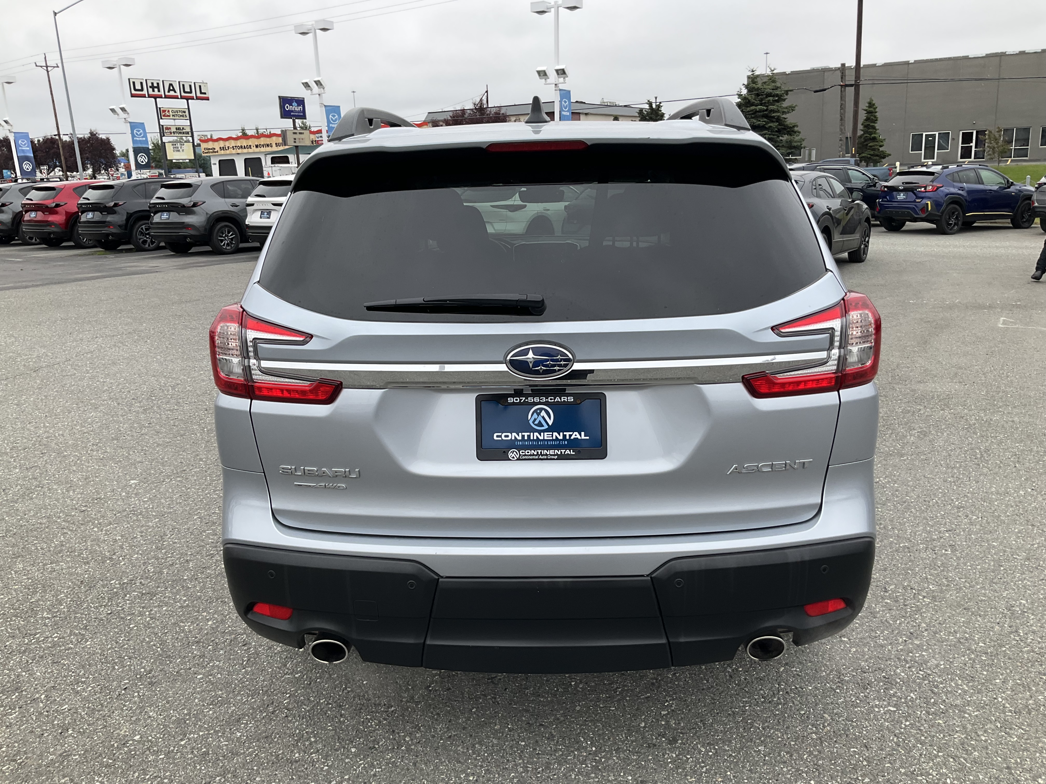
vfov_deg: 48.2
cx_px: 523
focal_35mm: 29
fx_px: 876
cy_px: 392
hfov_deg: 61.7
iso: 25
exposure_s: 1/327
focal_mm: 3
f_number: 1.8
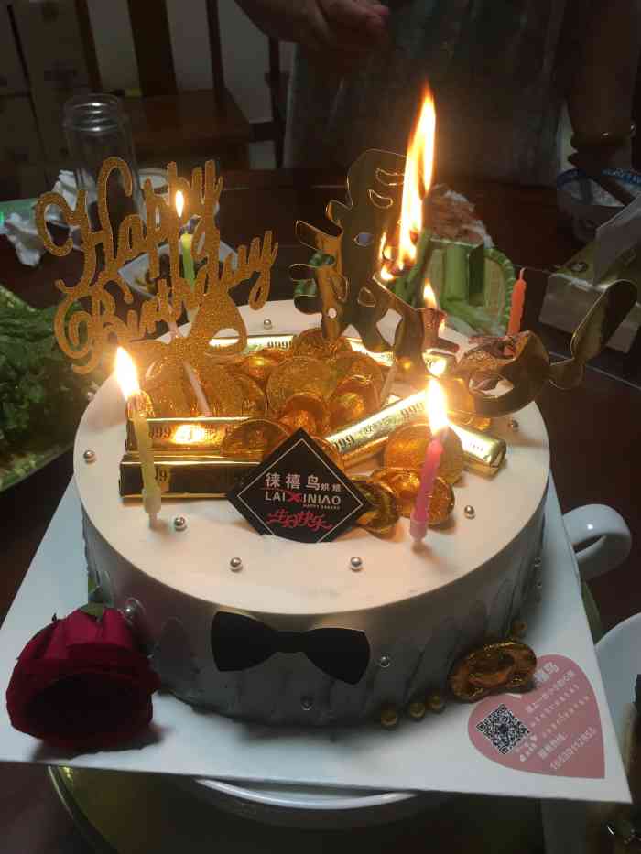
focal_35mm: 29
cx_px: 320
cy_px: 427
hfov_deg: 48.2
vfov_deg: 61.7
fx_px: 716
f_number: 2.2
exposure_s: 1/17
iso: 32
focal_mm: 4.15
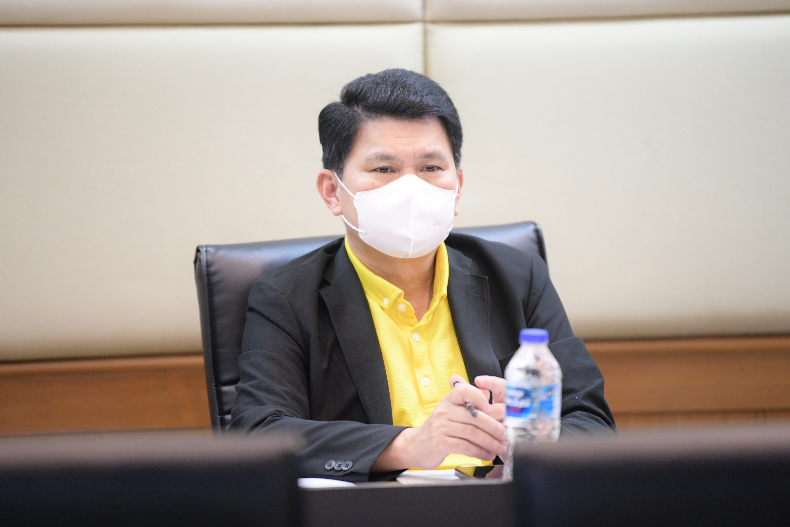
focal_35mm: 200
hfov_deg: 10.3
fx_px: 4389
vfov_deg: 6.9
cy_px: 264
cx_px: 395
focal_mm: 200
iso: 1600
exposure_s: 1/125
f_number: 2.8
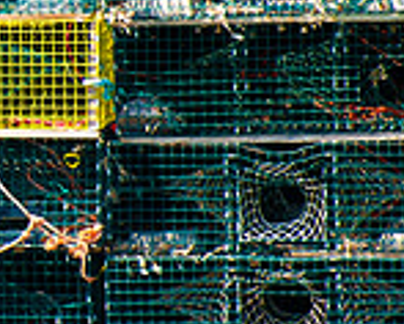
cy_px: 27
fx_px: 13302
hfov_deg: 1.7
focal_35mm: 1111
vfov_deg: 1.4
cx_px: -234
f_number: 5.6
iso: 250
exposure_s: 1/320
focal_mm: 300
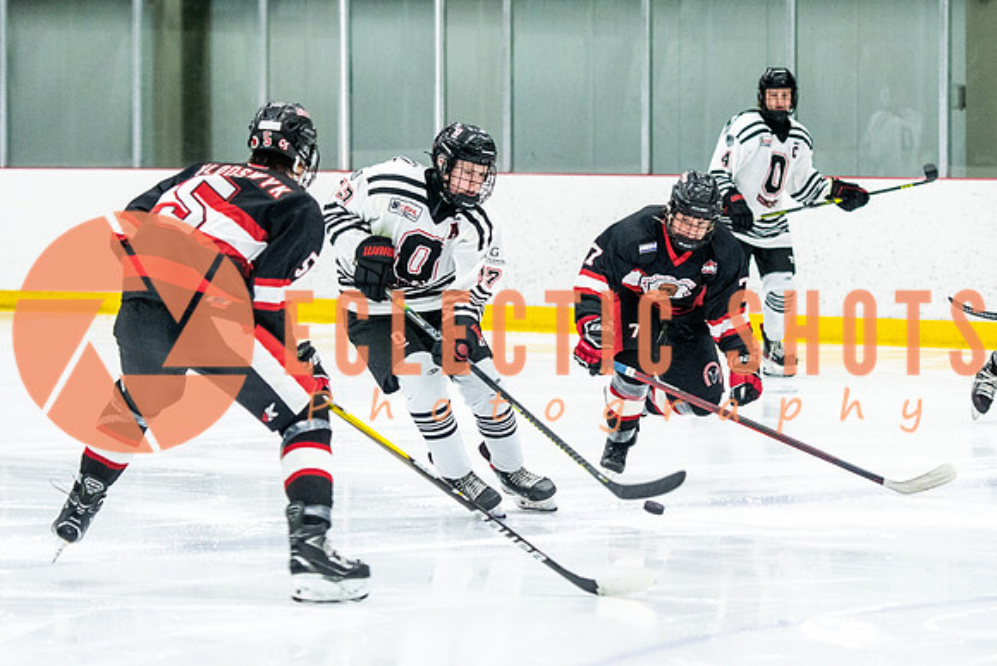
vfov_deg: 6.8
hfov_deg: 10.2
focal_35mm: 202
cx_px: 471
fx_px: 5606
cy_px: 224
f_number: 2.8
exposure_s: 1/400
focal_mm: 100
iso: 1100
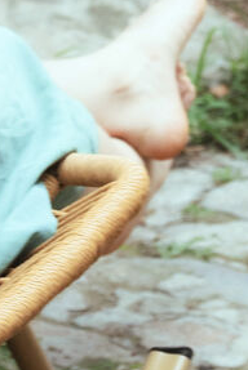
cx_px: -212
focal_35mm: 388
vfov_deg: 5.2
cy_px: -507
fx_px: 3999
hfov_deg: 3.5
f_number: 4
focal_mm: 62
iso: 640
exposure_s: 1/125
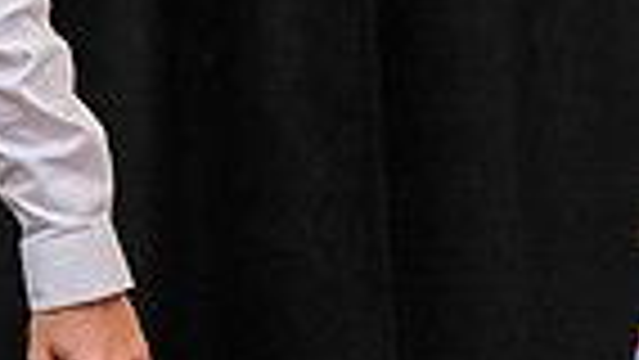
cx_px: -657
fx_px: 7458
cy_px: -119
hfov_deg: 4.8
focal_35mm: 440
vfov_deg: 2.8
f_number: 3.5
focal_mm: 103
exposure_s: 1/200
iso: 1600
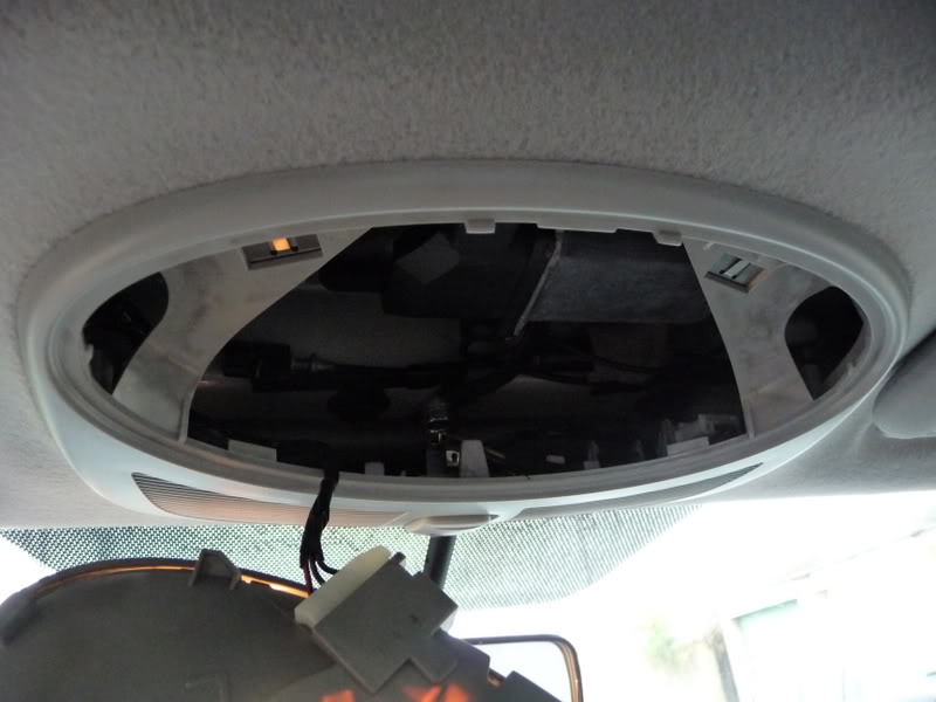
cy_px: 351
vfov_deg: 49.7
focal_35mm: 28
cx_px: 468
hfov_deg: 63.4
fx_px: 757
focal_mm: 4.7
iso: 800
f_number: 3.3
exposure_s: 1/25
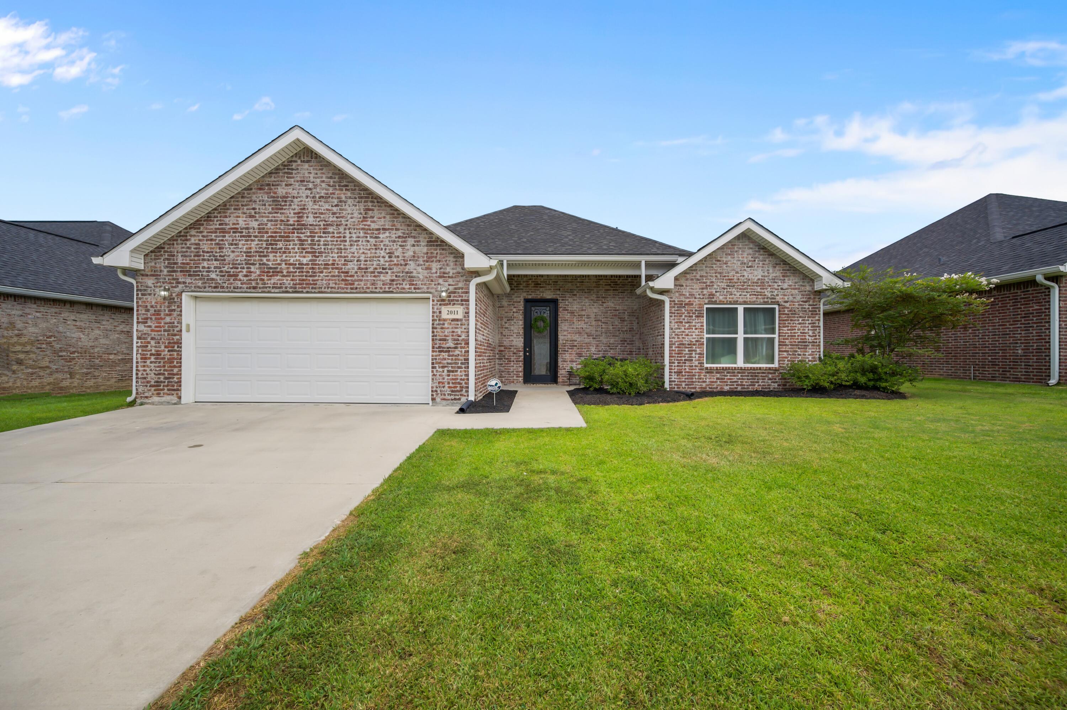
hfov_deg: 104.3
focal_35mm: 14
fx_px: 415
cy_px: 355
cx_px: 534
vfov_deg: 81.1
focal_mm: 14
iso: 125
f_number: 7.1
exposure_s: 1/250
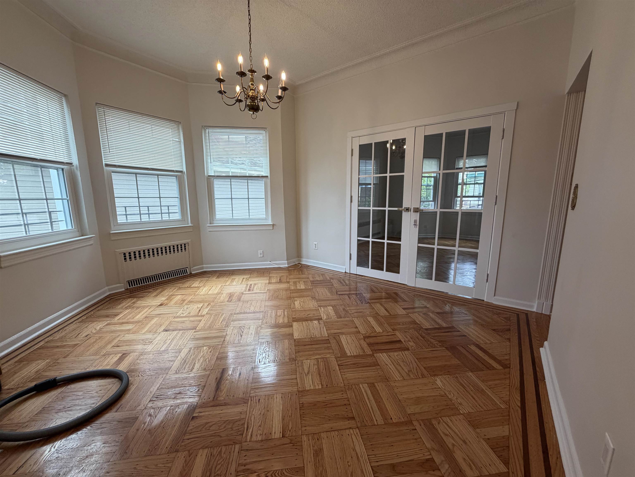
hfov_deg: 102.1
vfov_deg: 85.7
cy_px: 238
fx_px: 257
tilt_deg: -8.8
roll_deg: +1.4
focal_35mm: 14
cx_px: 318
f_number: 2.2
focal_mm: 2.22
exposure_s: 1/120
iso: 160
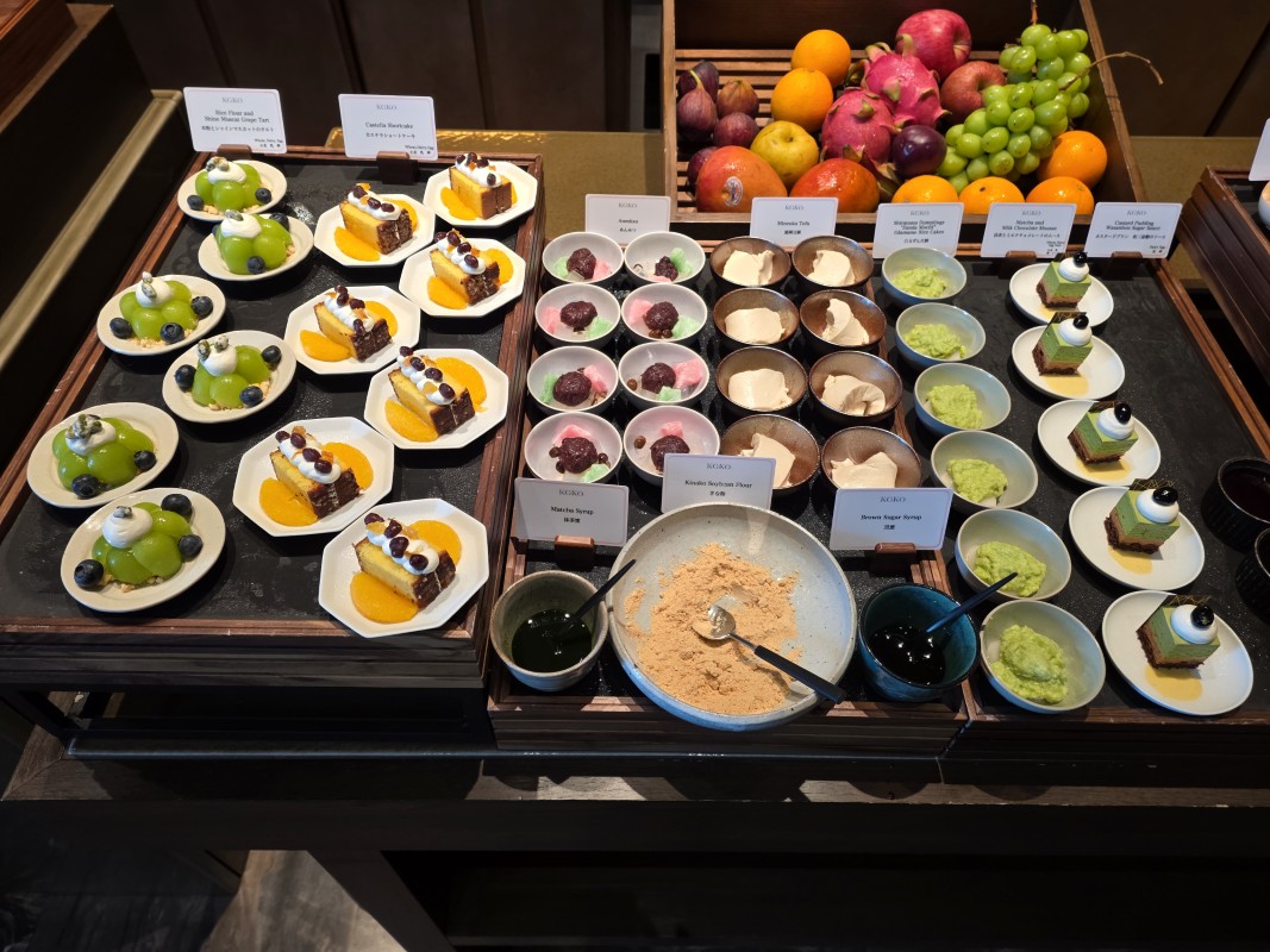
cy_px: 476
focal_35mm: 23
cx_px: 635
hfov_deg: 73.9
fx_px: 844
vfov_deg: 58.9
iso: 160
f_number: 1.7
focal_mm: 6.25
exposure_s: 1/50.3
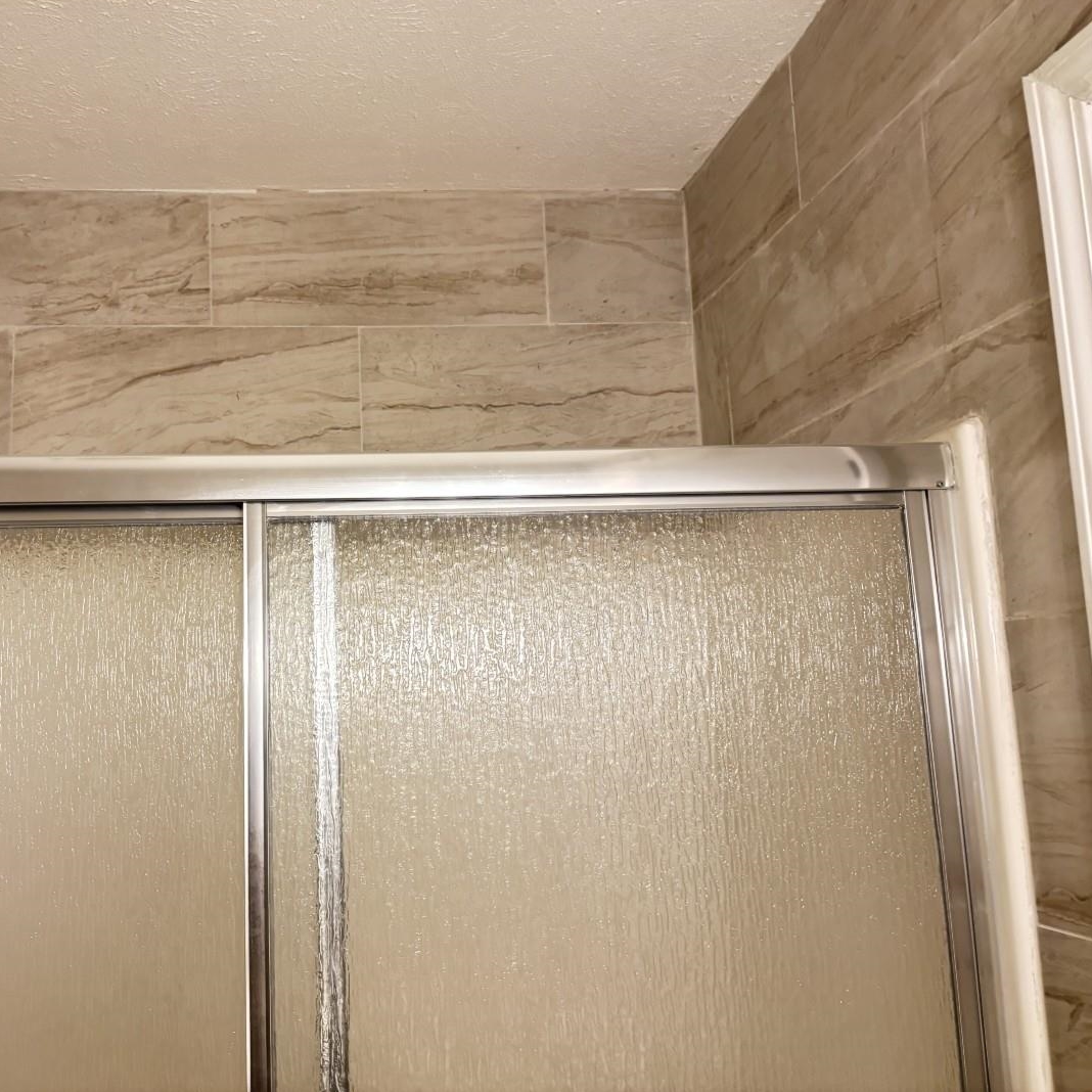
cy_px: 544
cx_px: 358
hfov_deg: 51.5
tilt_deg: +10.3
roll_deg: +1.5
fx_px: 1106
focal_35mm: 31
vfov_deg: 52.5
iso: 250
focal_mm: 5.96
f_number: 1.6
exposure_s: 1/60
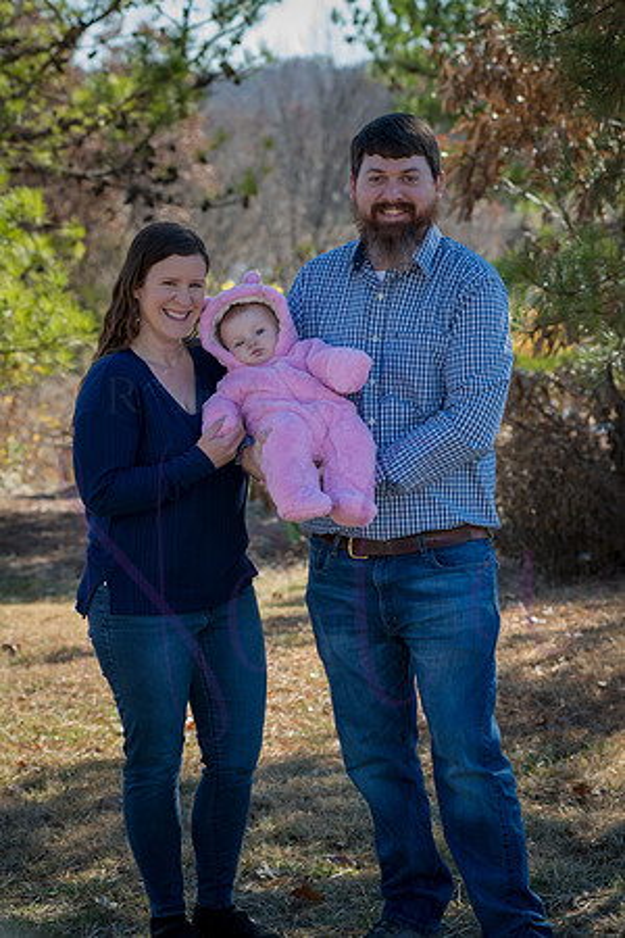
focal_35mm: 92
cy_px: 469
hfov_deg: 14.9
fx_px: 2396
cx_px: 312
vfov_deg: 22.1
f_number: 6.3
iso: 400
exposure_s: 1/500
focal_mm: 92
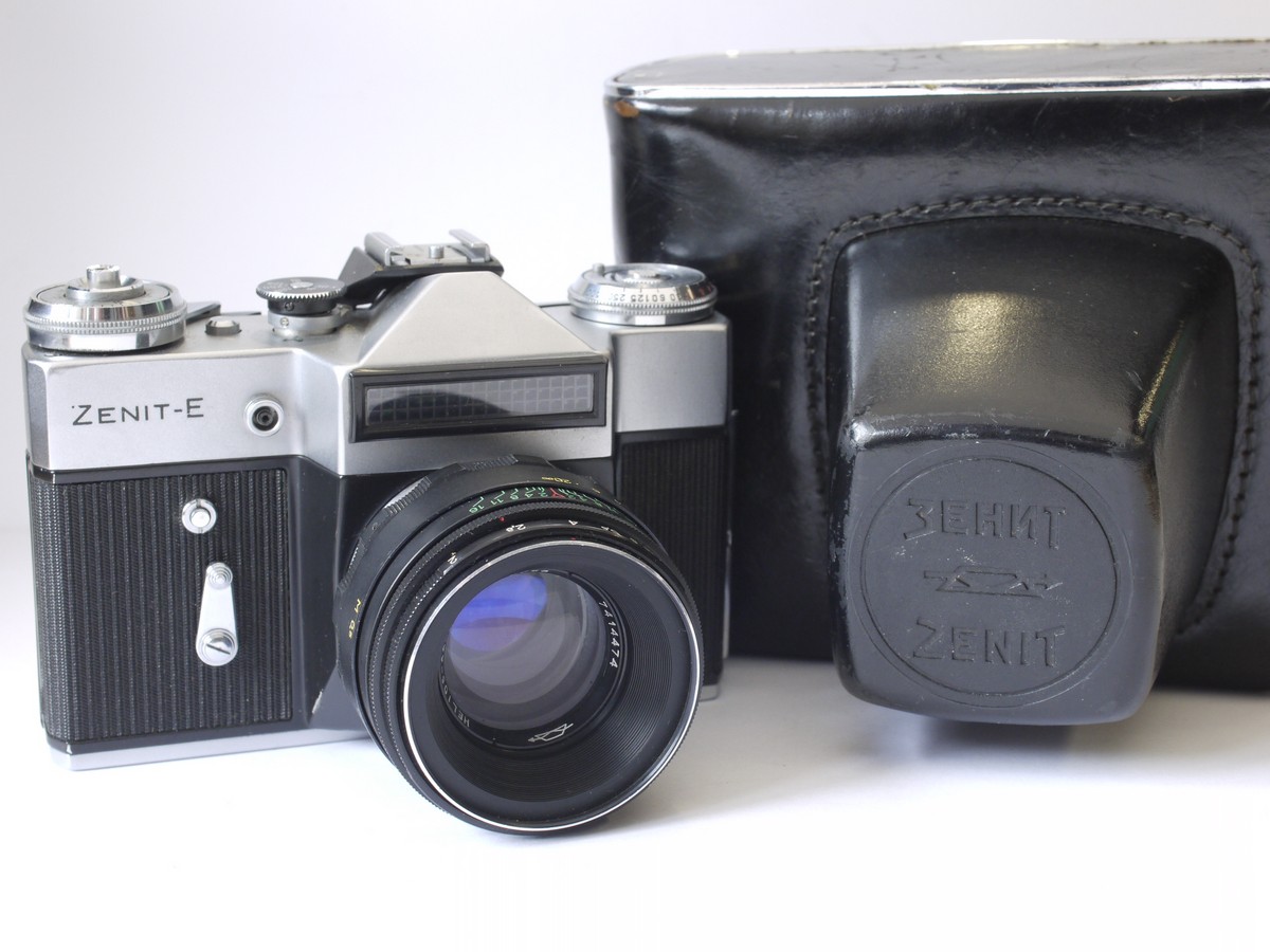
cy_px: 476
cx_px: 635
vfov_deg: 24.4
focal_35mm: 60
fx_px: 2201
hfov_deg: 32.2
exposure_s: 1/13
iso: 400
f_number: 8
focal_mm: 30
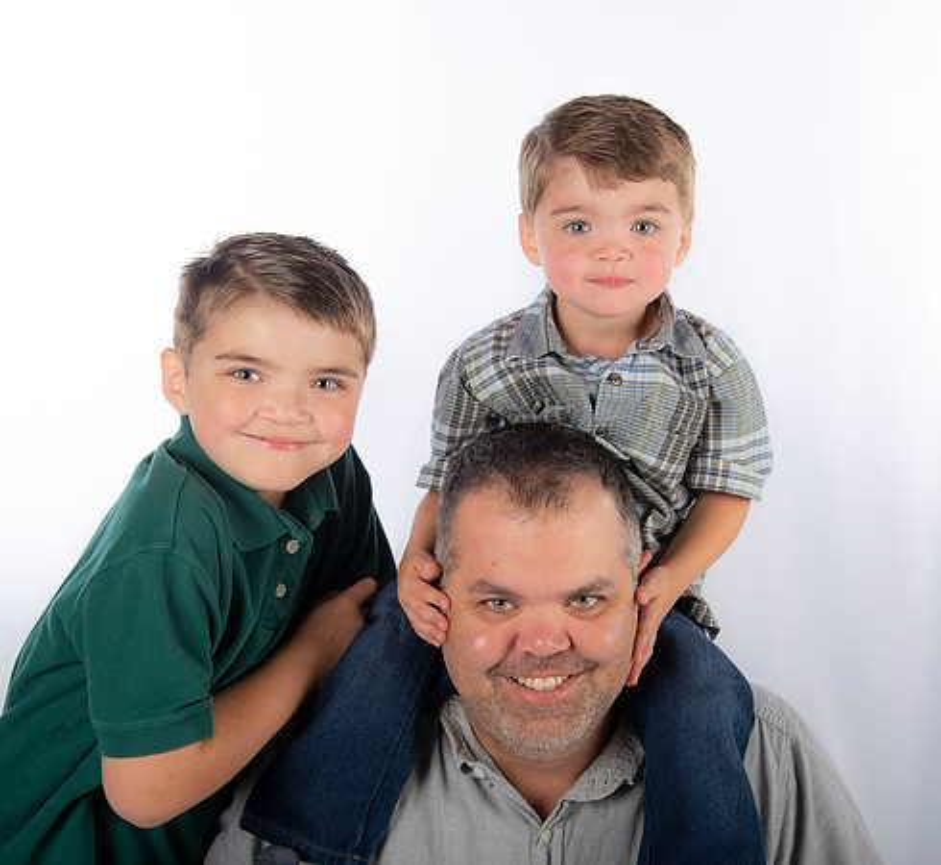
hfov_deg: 29.2
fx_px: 1805
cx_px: 525
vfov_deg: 26.9
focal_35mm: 61
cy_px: 434
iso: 100
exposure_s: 1/200
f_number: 5.6
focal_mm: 48
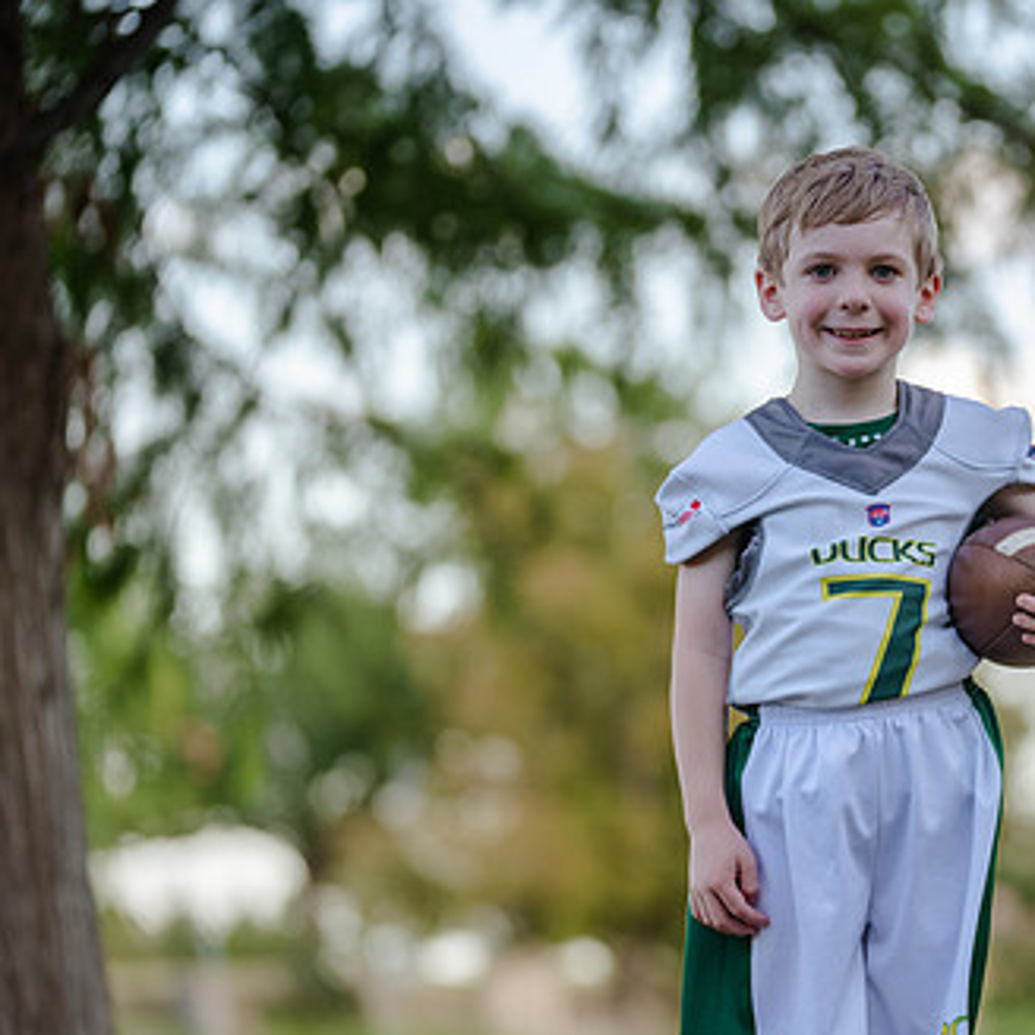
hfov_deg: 9.4
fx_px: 6258
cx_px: 808
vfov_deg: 9.5
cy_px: 582
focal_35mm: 185
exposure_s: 1/320
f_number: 2.8
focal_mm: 123
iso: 160
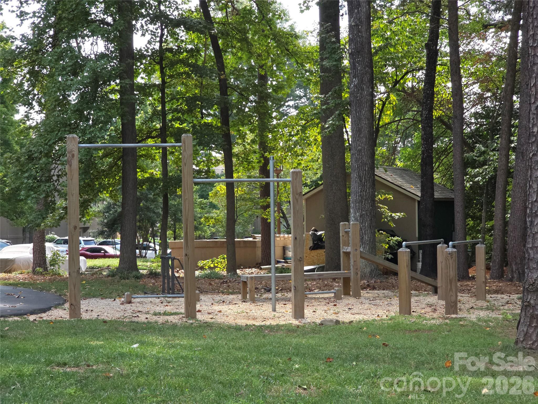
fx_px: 1072
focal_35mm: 69
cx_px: 269
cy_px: 202
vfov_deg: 21.3
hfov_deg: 28.2
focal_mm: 7.9
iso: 50
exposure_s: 1/332
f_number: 2.4
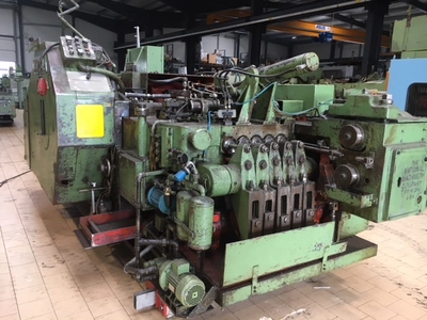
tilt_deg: -12.1
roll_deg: -0.6
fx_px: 358
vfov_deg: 48.2
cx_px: 214
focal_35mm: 29
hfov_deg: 61.7
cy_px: 160
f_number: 2.2
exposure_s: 1/33
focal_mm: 4.15
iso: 64
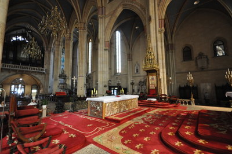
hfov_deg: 95.0
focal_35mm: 16
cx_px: 116
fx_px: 106
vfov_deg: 72.0
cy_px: 77
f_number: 4.2
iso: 1600
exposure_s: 1/13
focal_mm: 11
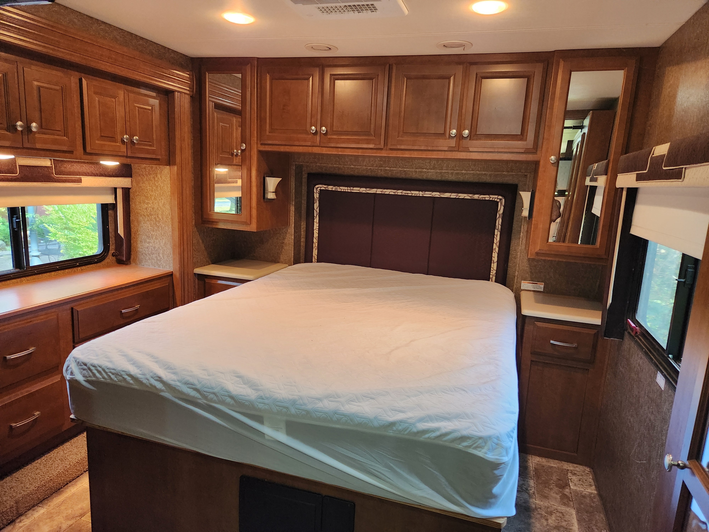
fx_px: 471
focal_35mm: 23
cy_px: 266
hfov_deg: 73.9
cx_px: 354
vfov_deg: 58.9
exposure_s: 1/120
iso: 640
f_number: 1.8
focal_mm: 5.4
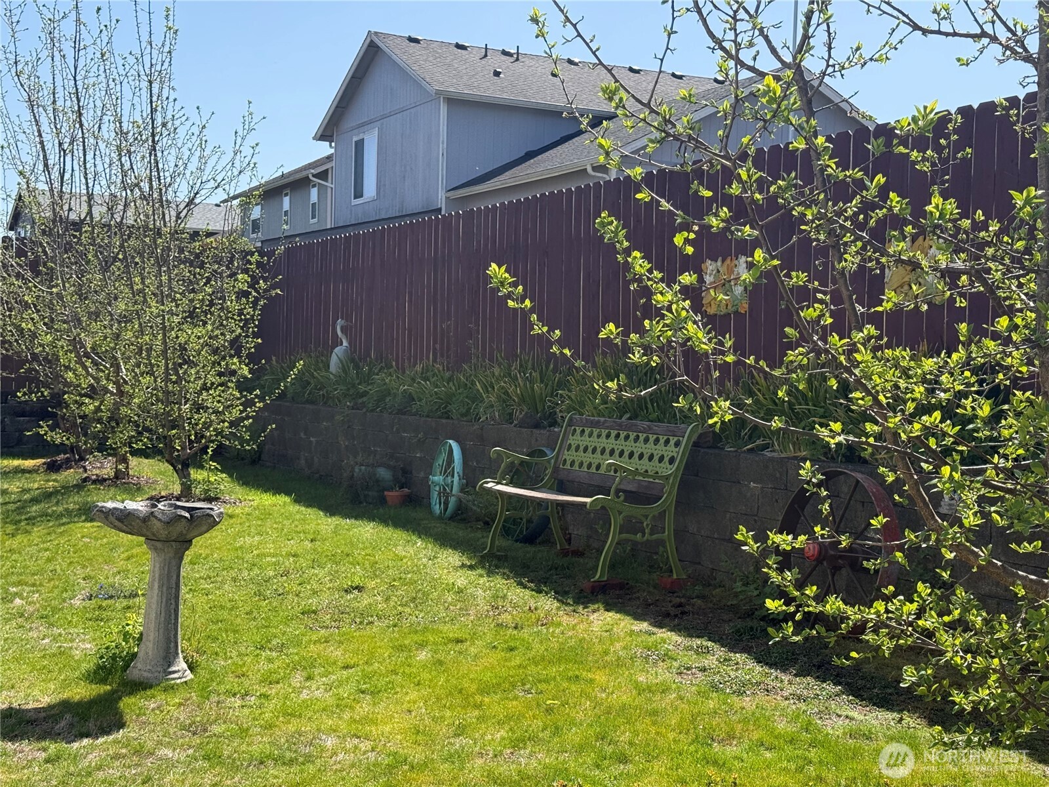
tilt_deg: -0.3
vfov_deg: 30.3
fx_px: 1455
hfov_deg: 39.7
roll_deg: -1.6
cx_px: 524
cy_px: 394
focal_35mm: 48
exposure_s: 1/2667
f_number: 1.78
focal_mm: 6.76
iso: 80
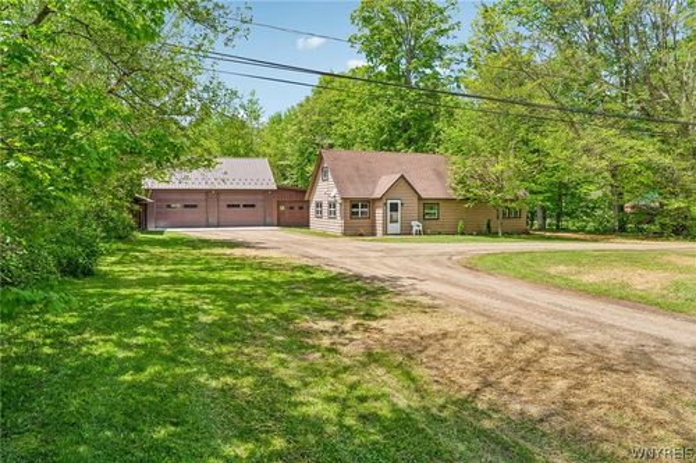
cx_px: 348
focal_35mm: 24
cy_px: 232
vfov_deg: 53.1
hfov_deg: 73.8
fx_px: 464
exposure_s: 1/125
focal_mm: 24
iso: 100
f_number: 9
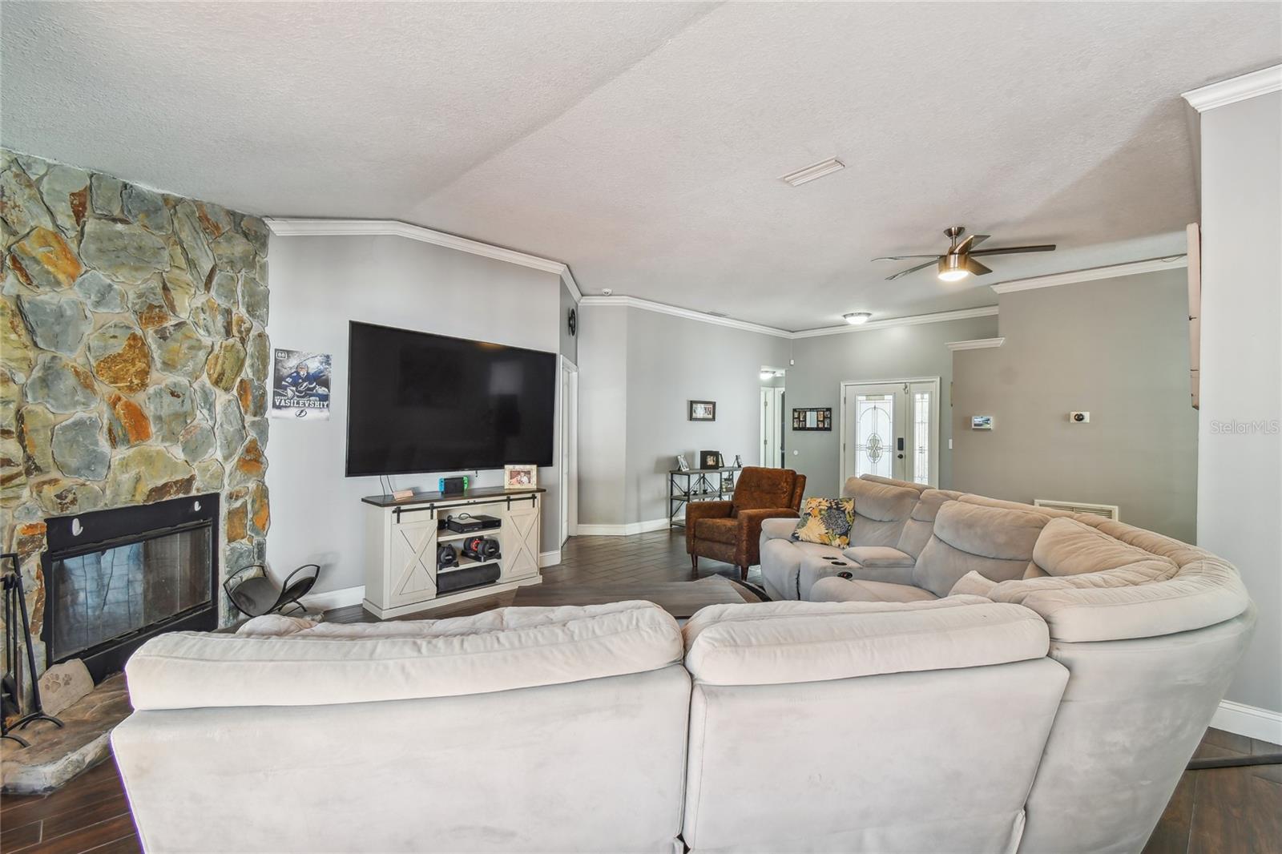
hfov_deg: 100.4
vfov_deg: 77.3
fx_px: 534
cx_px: 641
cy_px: 427
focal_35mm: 15
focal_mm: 10
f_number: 7.1
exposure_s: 1/2.5
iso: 100
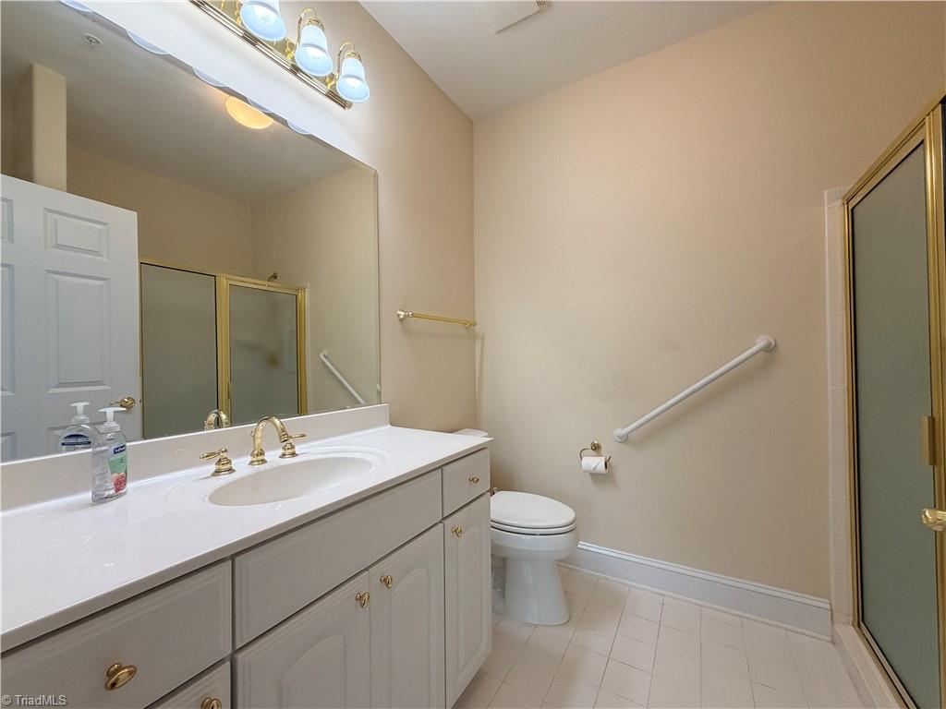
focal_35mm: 14
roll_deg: +0.5
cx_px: 473
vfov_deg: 85.7
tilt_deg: +0.6
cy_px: 354
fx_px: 383
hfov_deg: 102.1
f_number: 2.2
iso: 160
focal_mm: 2.22
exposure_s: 1/120
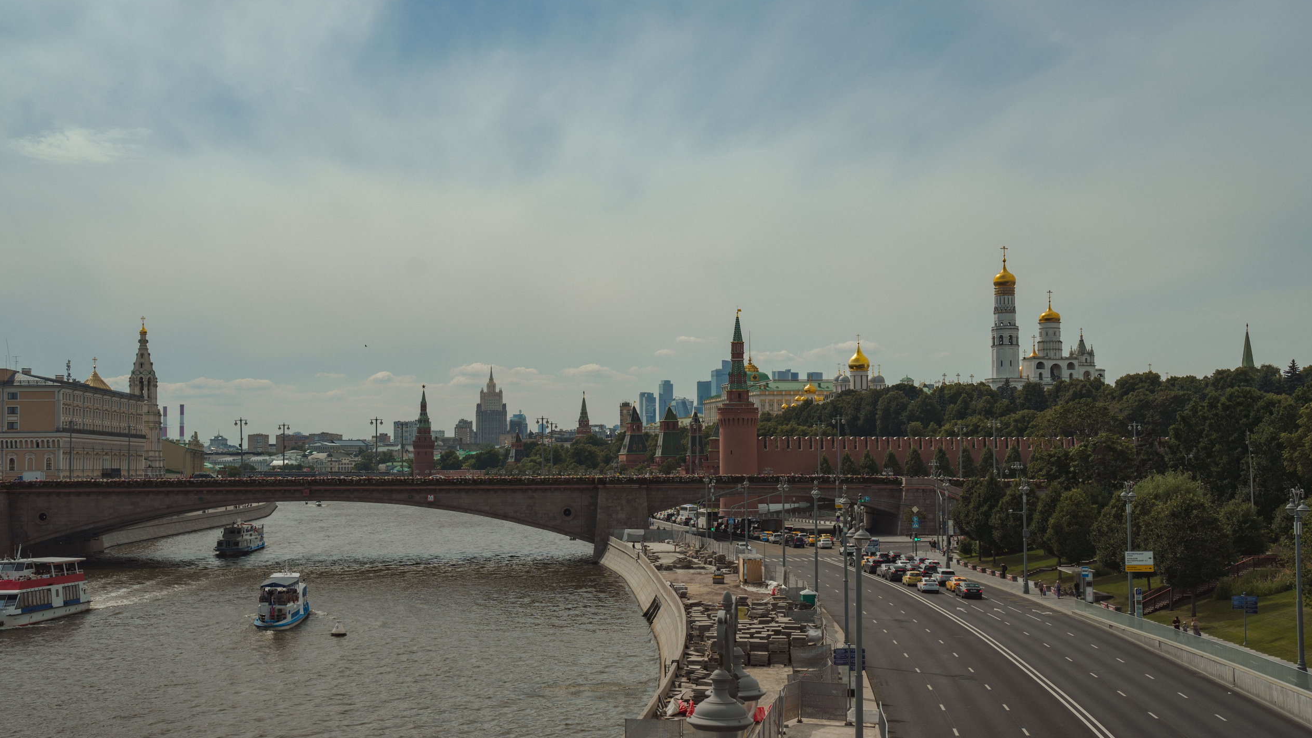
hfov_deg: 43.7
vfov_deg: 25.4
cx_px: 651
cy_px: 397
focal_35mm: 47
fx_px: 1635
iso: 100
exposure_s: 1/400
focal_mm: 44
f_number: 5
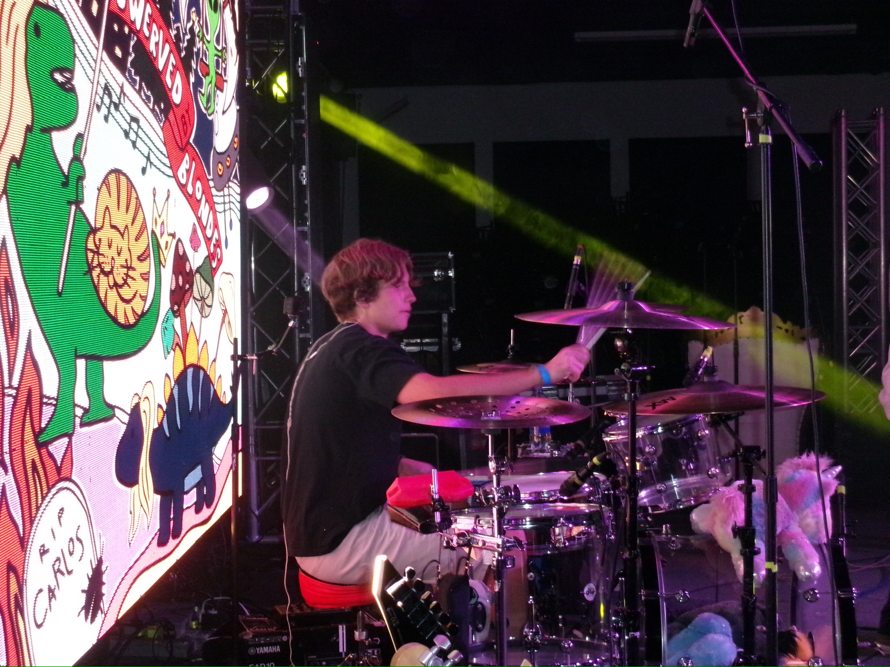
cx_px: 445
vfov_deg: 22.9
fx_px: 1645
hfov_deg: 30.3
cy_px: 334
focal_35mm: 64
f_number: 5.2
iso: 800
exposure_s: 1/50
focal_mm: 11.5
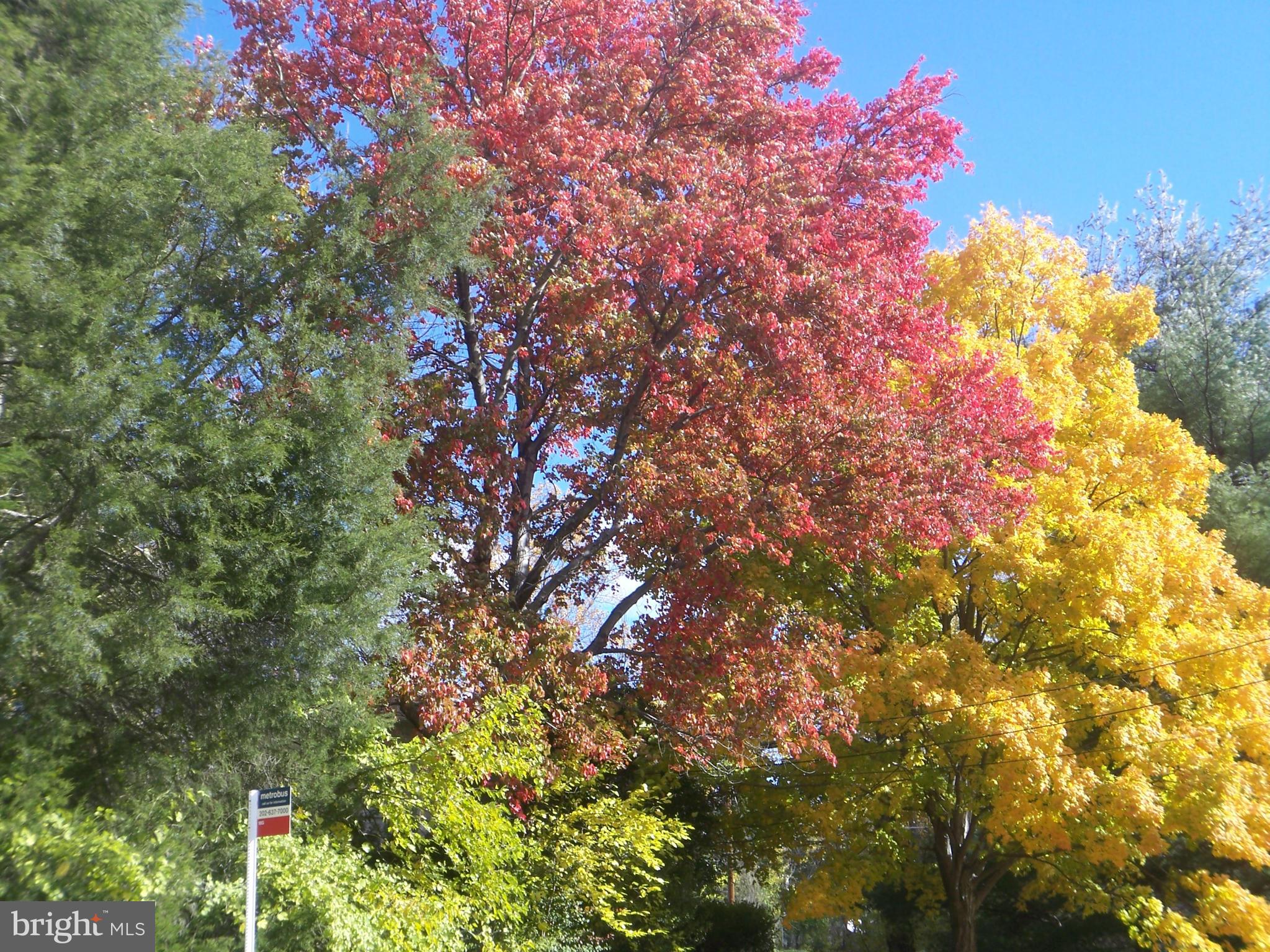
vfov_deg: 29.7
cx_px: 635
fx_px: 1798
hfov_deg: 38.9
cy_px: 476
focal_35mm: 49
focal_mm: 8
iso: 50
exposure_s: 1/160
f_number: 4
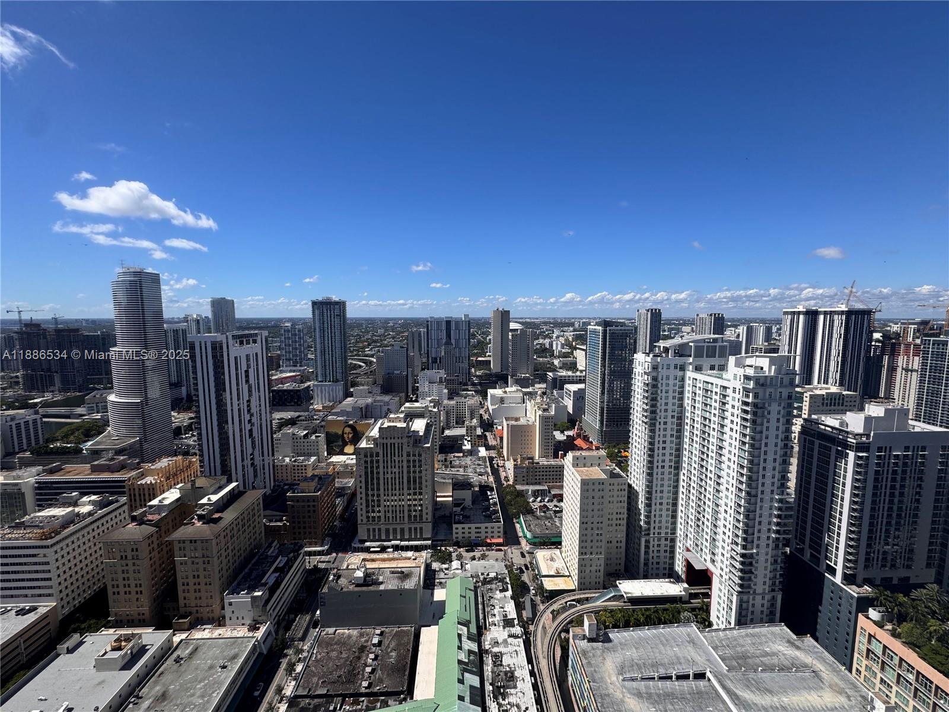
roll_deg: -0.4
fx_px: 384
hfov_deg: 102.1
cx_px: 474
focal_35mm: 14
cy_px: 356
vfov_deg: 85.7
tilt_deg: -7.0
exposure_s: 1/2985
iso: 50
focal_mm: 2.22
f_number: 2.2
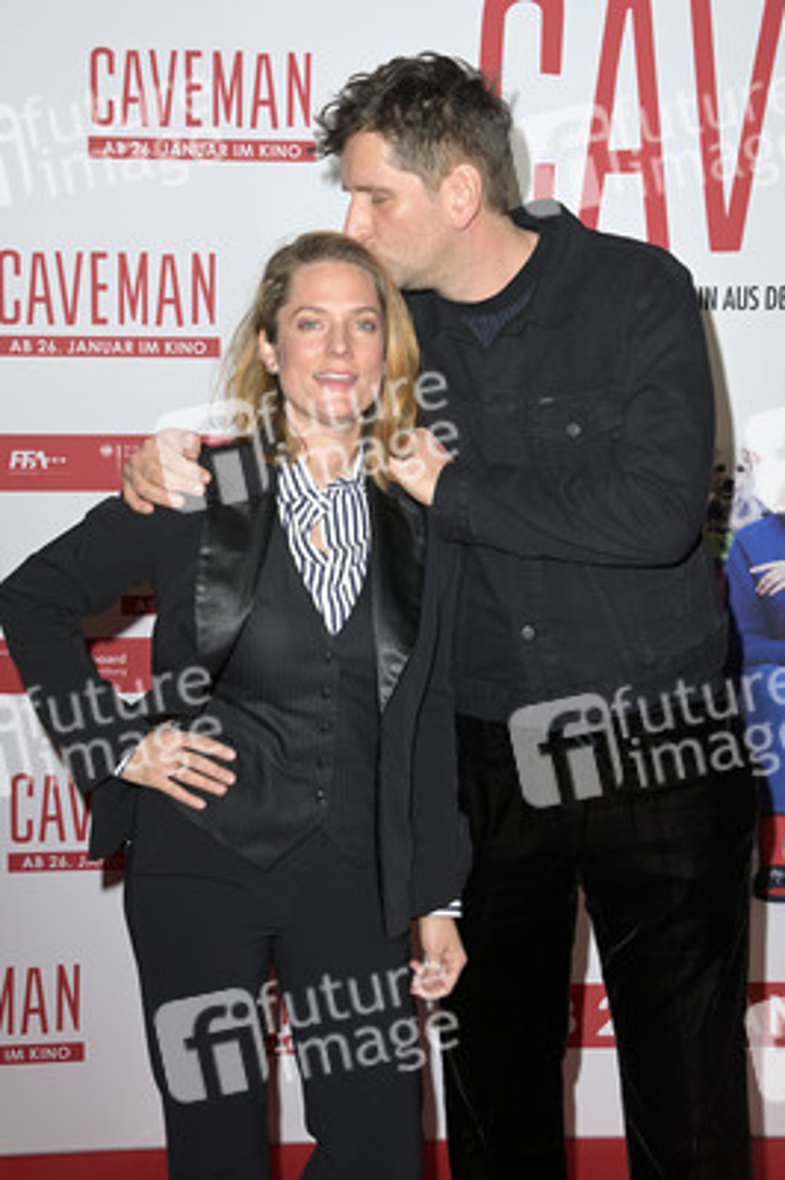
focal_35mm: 48
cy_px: 590
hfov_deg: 28.0
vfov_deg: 41.1
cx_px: 392
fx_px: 1573
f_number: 6.3
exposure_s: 1/250
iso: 400
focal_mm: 48
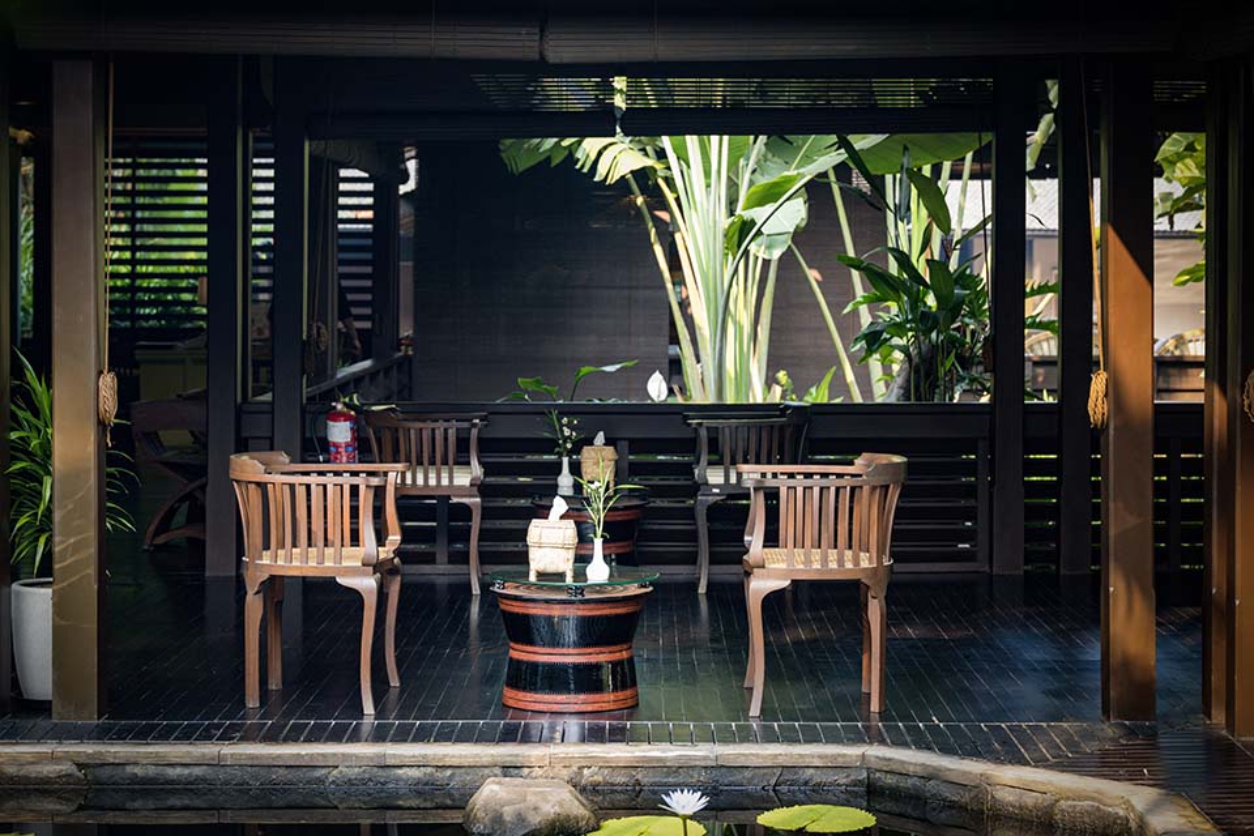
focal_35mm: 72
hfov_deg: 28.1
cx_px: 627
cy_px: 418
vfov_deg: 18.9
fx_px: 2508
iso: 1600
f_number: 4.5
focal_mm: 72
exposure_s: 1/200
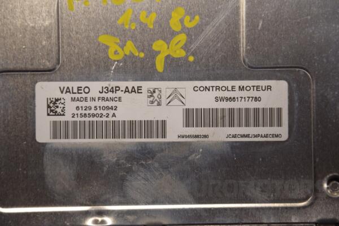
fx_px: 1483
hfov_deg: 13.0
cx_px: 170
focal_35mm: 158
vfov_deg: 8.7
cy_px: 113
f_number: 6.3
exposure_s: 1/160
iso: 400
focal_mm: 105
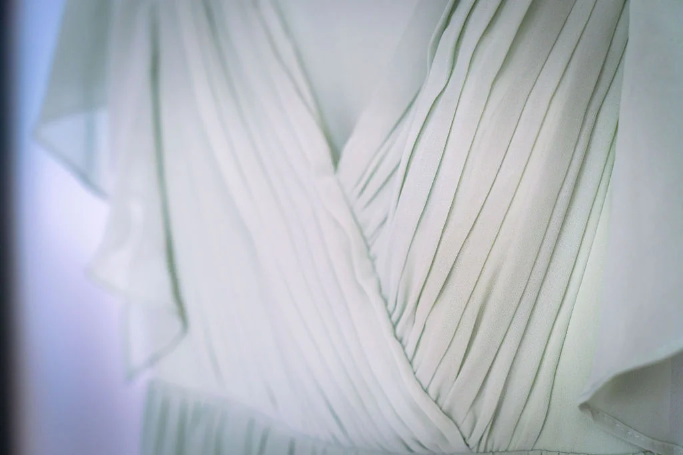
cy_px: 228
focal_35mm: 49
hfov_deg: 40.3
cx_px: 342
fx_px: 930
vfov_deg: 27.5
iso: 1600
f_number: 2.8
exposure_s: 1/200
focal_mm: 49
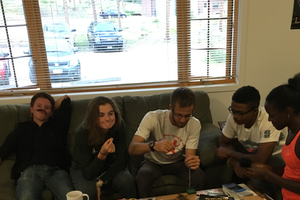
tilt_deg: -21.0
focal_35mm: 44
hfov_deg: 44.4
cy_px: 153
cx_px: 166
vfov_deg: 30.0
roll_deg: +2.3
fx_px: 367
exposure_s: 1/30
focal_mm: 4.15
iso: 125
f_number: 2.2
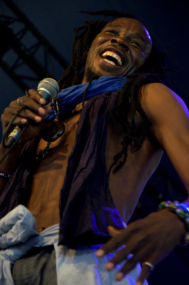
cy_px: 142
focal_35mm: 158
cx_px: 94
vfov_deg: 13.1
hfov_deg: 8.7
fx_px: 1244
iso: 2500
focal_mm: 105
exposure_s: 1/200
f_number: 5.6
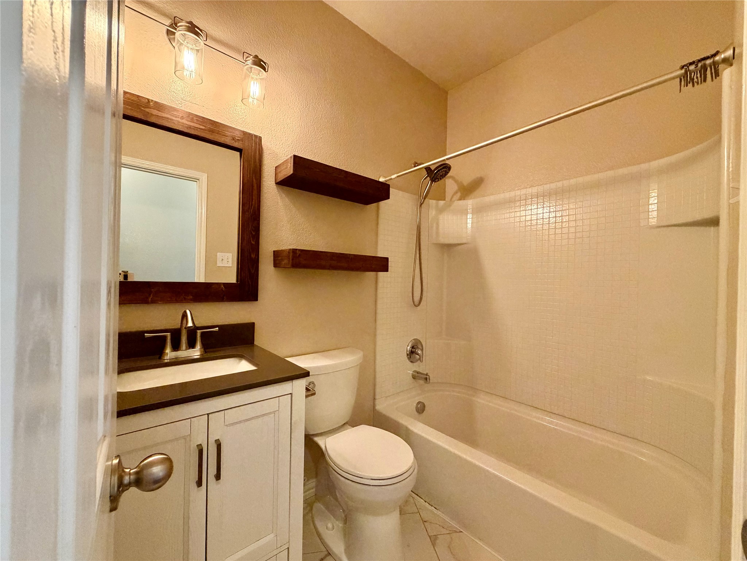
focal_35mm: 14
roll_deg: -1.2
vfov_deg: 85.7
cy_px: 280
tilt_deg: -0.4
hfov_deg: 102.1
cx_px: 374
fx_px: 302
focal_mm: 2.22
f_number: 2.2
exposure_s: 1/60
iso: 500
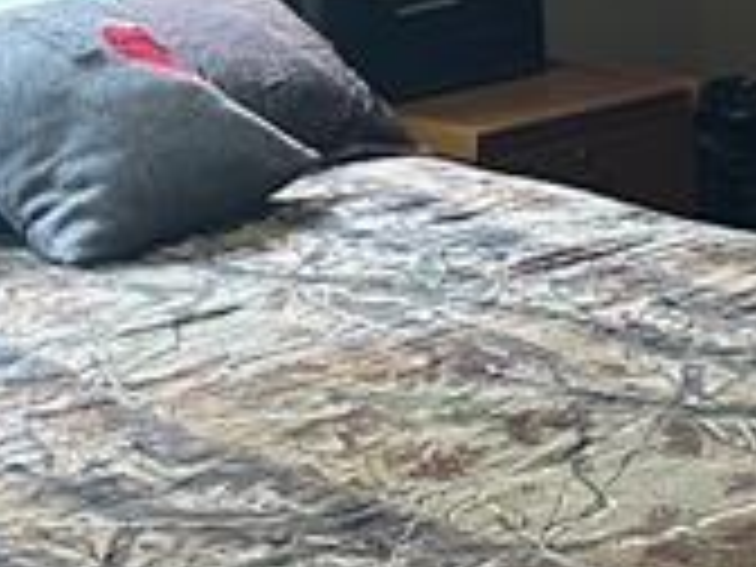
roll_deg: +3.2
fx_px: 3189
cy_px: 189
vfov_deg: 10.2
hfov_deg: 13.5
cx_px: 441
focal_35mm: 146
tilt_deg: -12.4
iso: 500
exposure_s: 1/60
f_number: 1.78
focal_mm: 6.86
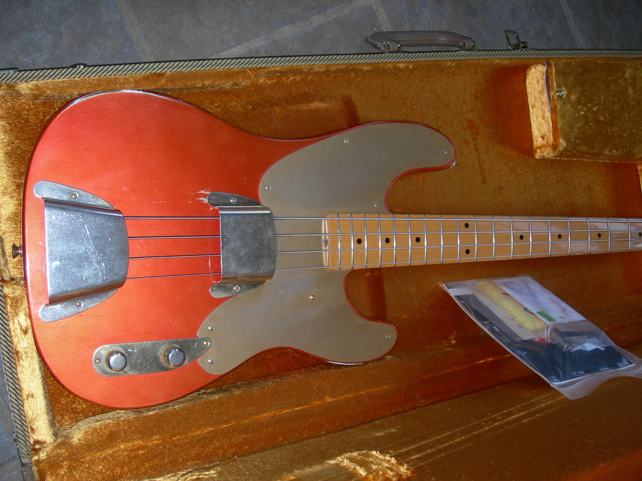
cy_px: 256
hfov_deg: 45.8
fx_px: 760
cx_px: 329
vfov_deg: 35.1
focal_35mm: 41
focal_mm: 7.8
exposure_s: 1/60.1
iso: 50
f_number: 2.8
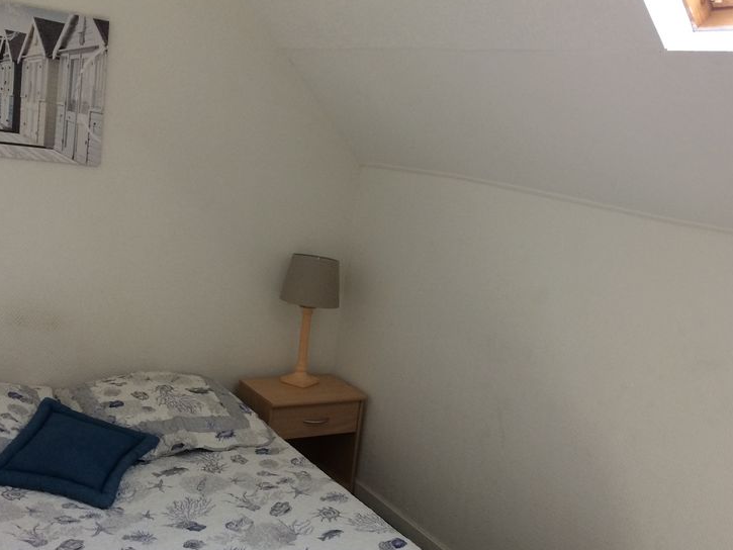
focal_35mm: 40
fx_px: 847
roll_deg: -7.4
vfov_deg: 35.9
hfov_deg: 46.8
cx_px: 340
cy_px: 306
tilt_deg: -12.4
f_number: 2.2
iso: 80
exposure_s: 1/33
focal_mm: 4.15
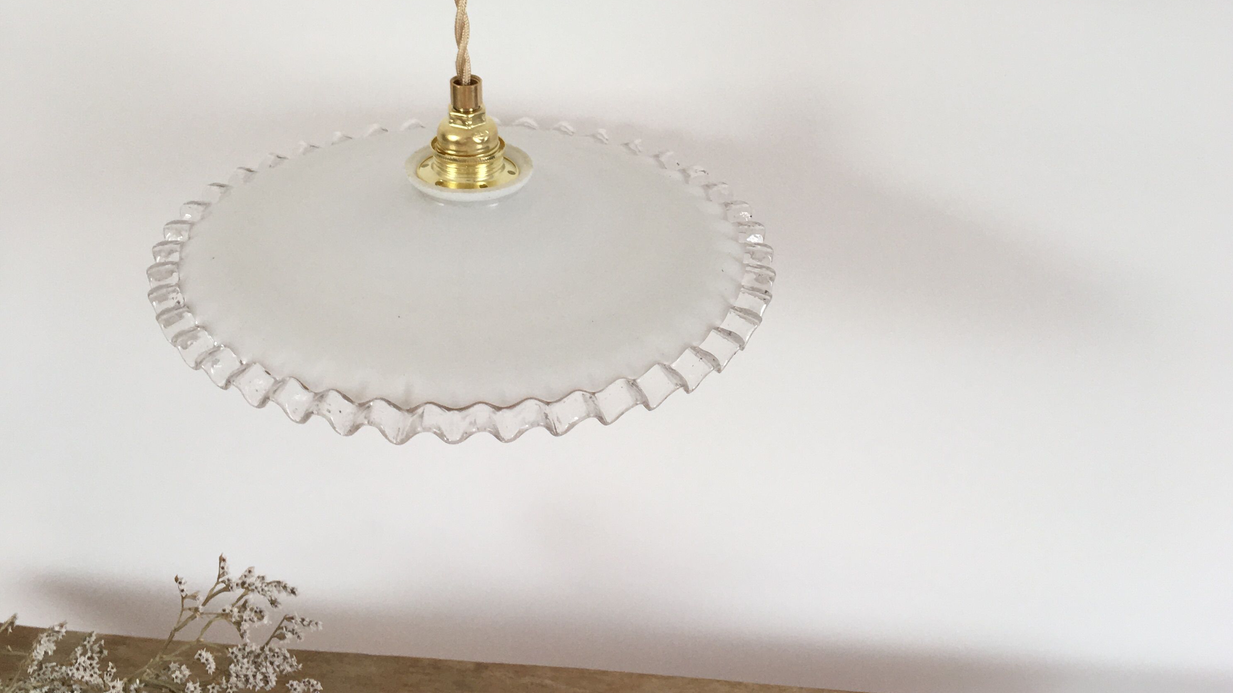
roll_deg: -2.3
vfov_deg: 27.4
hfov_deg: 47.4
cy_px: 194
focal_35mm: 43
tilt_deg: -28.9
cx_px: 628
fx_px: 1406
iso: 32
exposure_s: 1/100
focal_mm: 4.15
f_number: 2.2
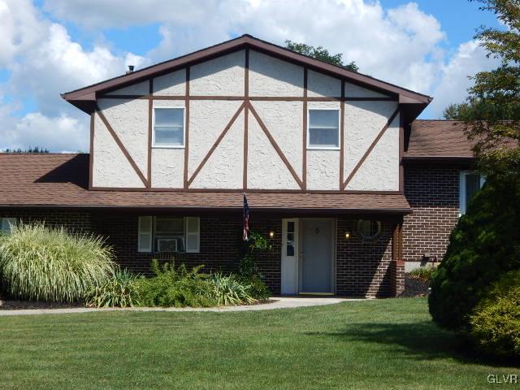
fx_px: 916
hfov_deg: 31.7
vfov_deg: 24.0
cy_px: 195
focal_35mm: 61
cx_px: 260
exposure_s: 1/1250
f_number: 4
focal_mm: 10.9
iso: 125
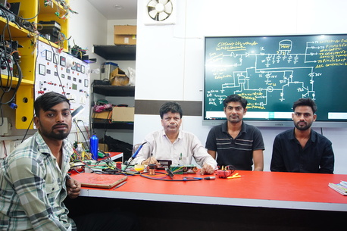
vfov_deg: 43.6
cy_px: 116
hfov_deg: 61.9
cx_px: 174
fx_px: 289
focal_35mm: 30
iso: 1000
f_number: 4.5
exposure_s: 1/50
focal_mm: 20
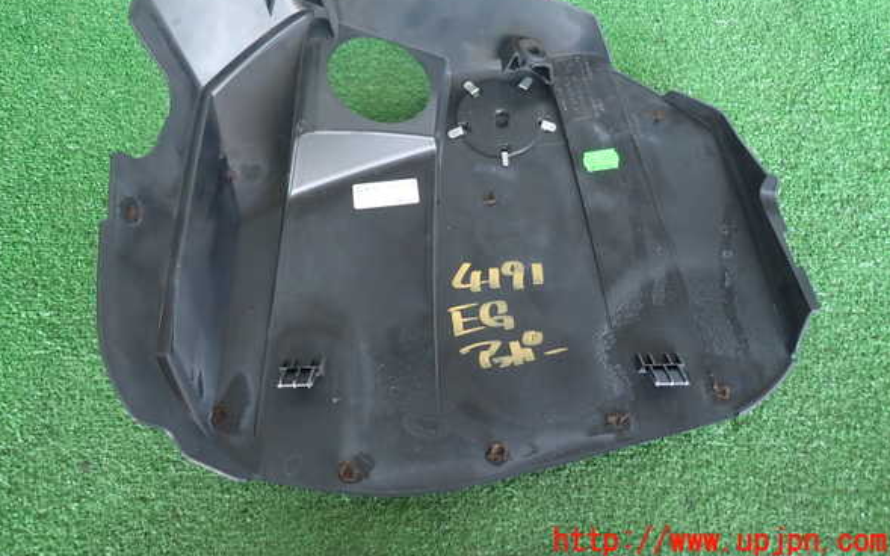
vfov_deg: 45.7
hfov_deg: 68.4
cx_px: 441
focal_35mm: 27
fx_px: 655
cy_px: 221
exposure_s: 1/40
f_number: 2
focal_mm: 4.5
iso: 200
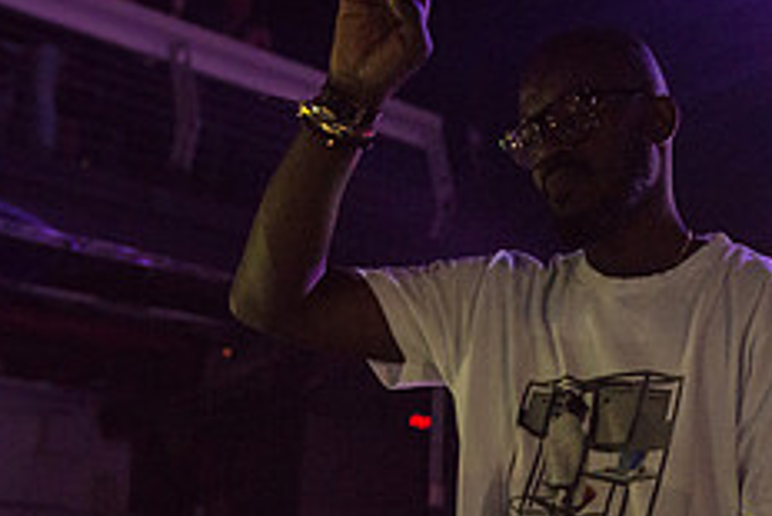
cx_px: 629
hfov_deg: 32.4
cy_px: 448
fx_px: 1287
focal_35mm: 60
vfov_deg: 22.2
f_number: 2.8
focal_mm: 24
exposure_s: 1/320
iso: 4000
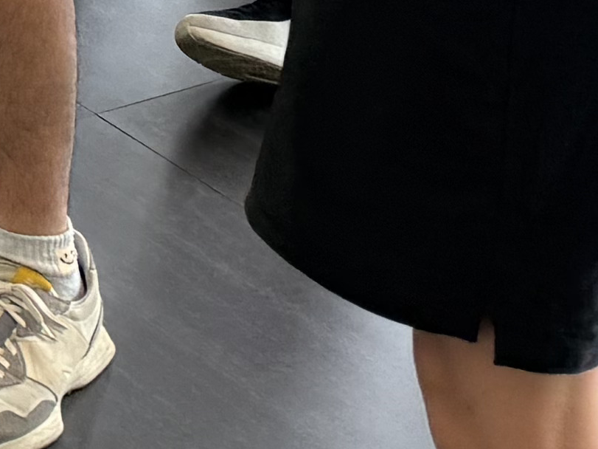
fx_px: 2919
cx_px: -914
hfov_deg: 10.0
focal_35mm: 169
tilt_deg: -7.2
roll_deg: -1.4
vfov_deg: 7.5
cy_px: -1007
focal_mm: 6.76
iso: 100
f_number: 1.78
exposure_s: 1/240
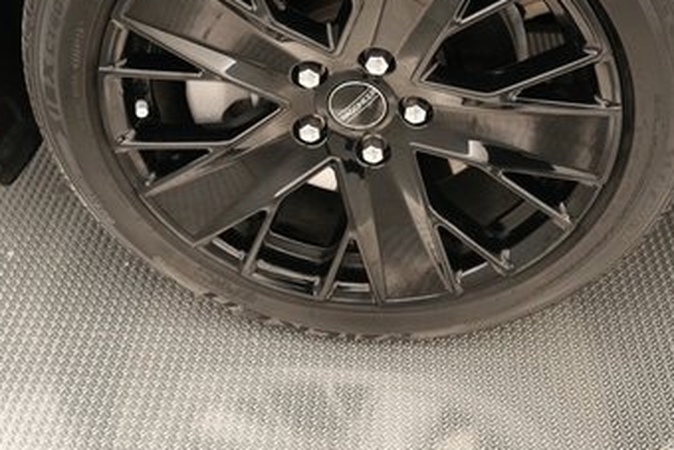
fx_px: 880
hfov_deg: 41.9
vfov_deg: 27.6
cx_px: 353
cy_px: 44
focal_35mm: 47
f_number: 2.8
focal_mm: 25
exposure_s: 1/250
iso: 8000
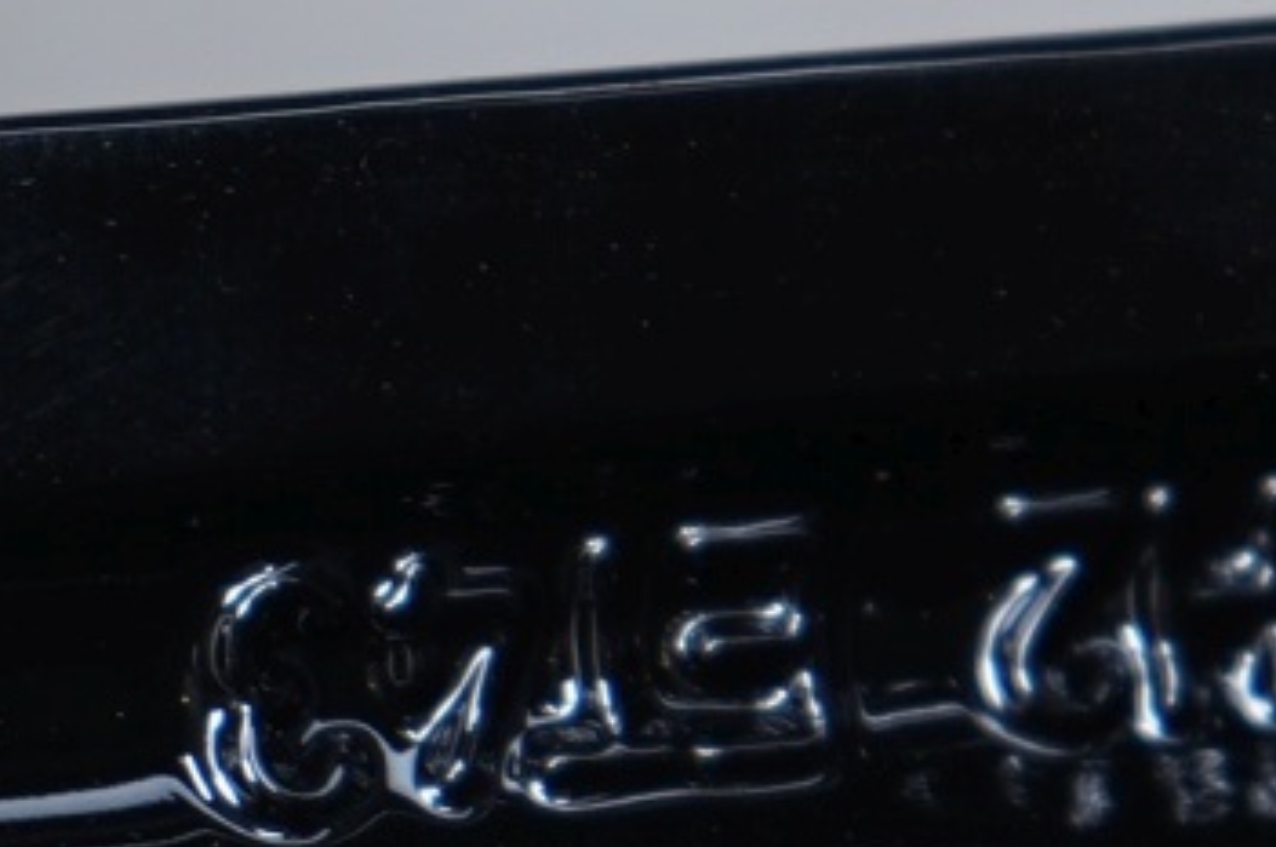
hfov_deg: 5.4
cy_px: 685
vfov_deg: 3.6
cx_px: 1240
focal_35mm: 383
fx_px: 13556
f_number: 5.6
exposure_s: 1/125
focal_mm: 70
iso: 250
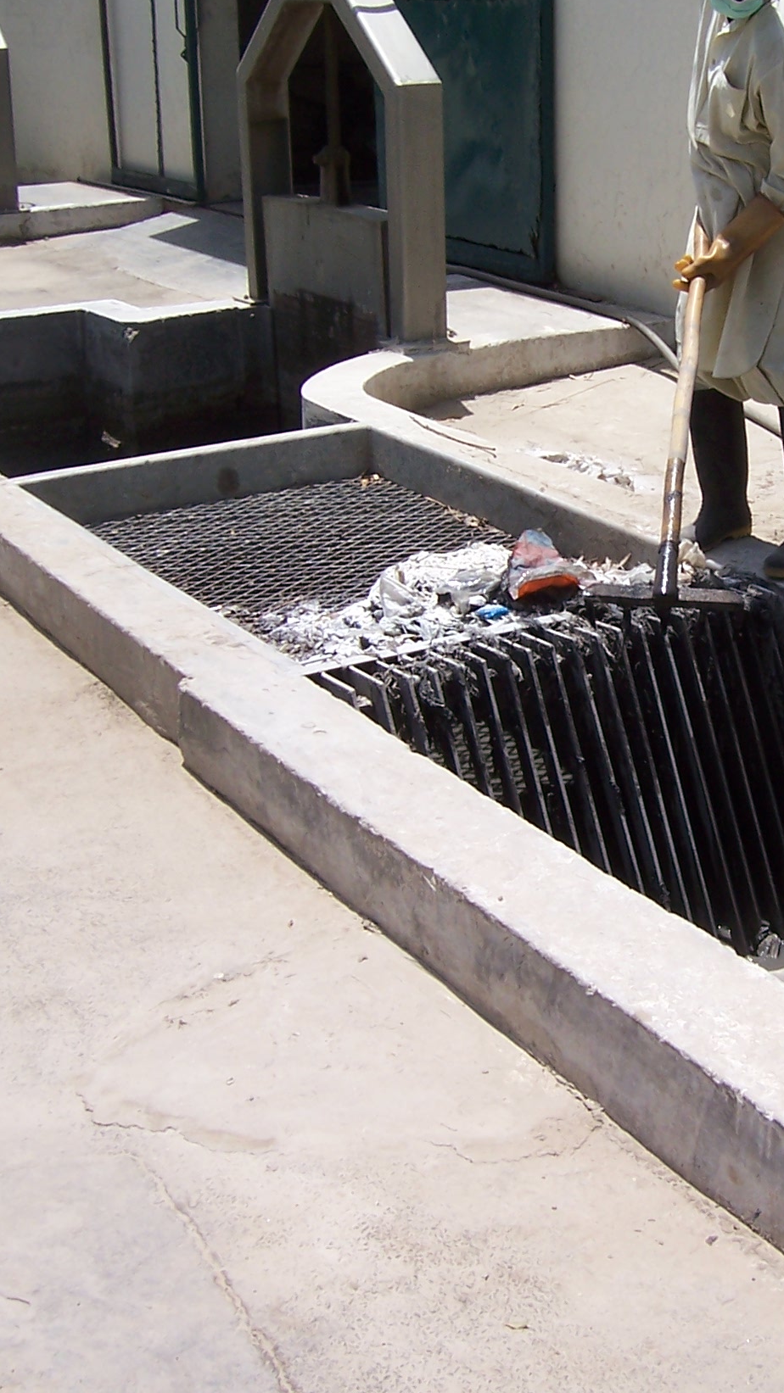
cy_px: 538
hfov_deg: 21.5
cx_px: 664
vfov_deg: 37.7
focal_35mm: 55
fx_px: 2033
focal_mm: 6
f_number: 4.8
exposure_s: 1/500
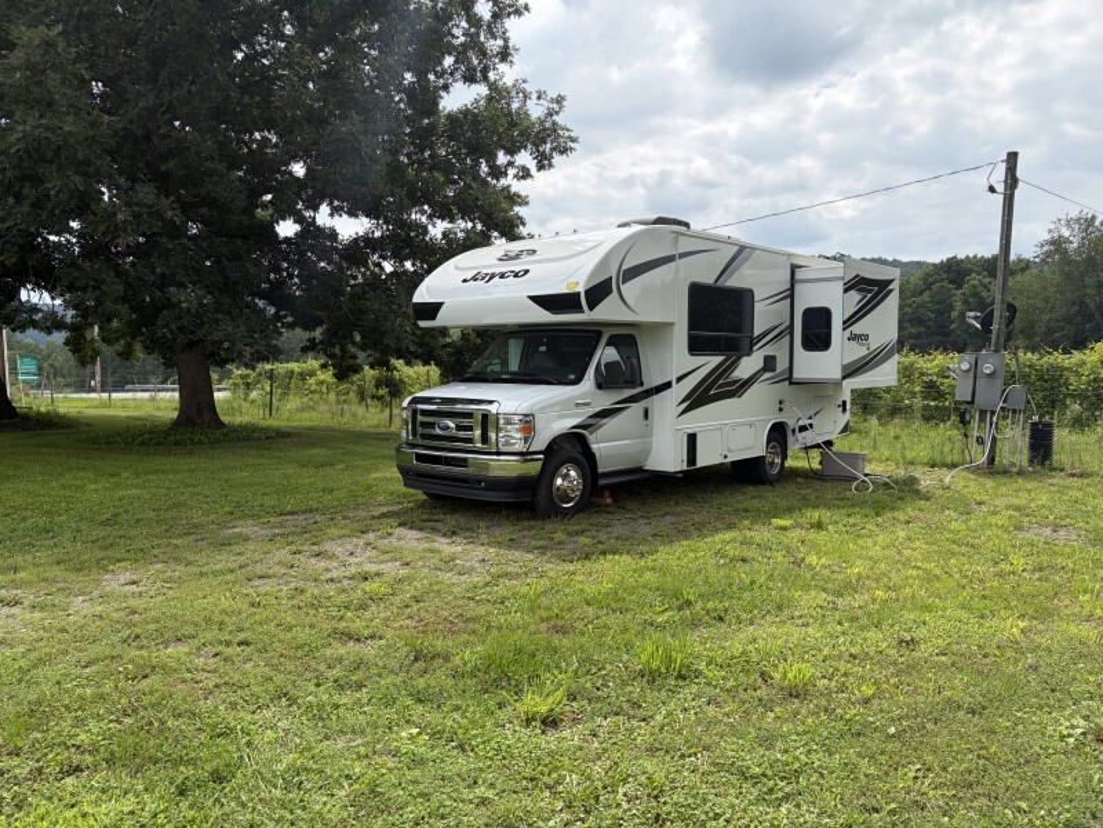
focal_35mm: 26
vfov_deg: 53.1
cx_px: 552
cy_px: 414
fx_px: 828
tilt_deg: -2.5
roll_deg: +0.8
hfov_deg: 67.3
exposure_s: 1/3831
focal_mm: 5.96
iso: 64
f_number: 1.6
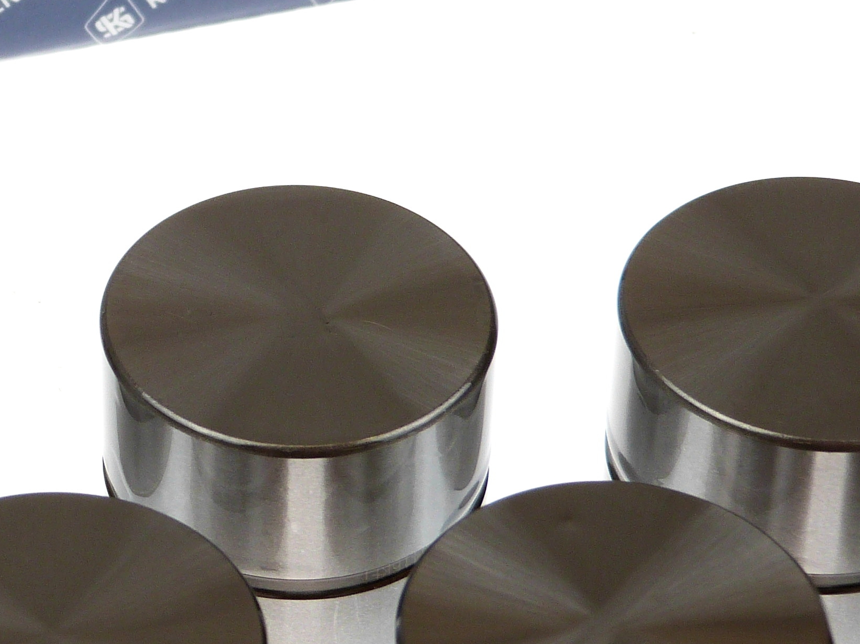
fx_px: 3651
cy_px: 196
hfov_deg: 13.2
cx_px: -85
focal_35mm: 147
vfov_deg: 10.1
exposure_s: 1/100
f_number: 3.2
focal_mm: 10.8
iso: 100
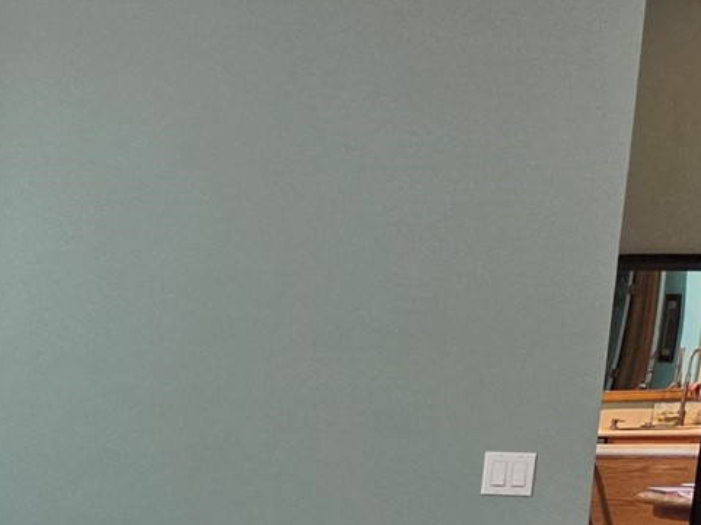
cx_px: -663
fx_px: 1983
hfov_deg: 16.0
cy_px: 684
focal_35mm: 98
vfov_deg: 14.4
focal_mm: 5.4
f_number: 1.8
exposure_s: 1/120
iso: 250
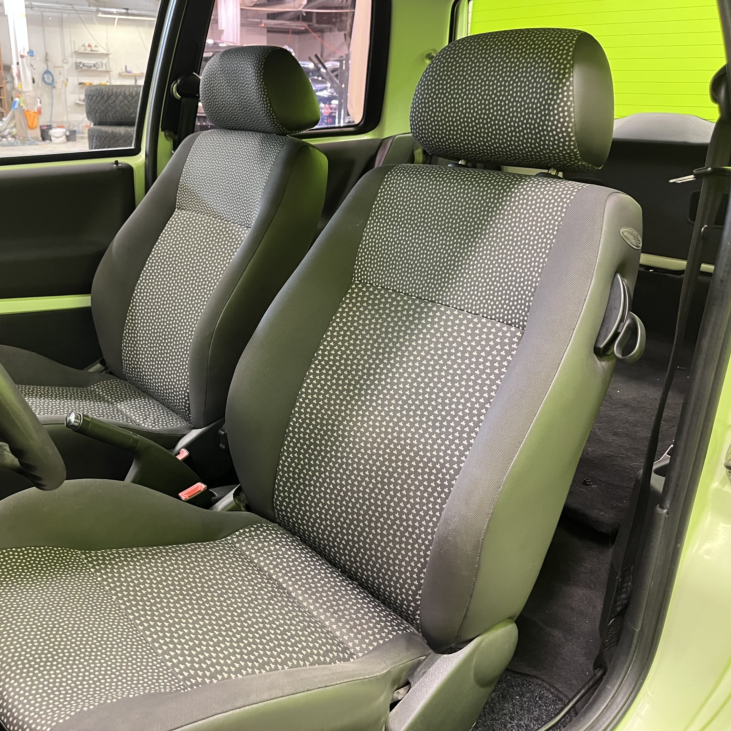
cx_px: 267
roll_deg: -0.1
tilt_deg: -18.6
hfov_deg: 51.9
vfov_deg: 52.5
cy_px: 366
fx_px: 741
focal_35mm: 31
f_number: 1.6
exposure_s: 1/50
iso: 400
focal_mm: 5.1
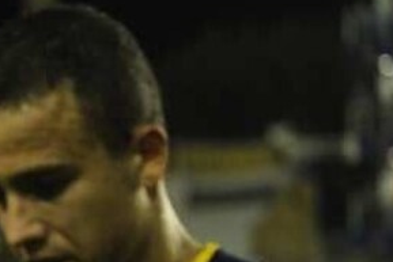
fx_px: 2960
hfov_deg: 7.5
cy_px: 340
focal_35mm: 271
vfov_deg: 5.1
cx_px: -177
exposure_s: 1/800
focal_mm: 80
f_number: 2.8
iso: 3200
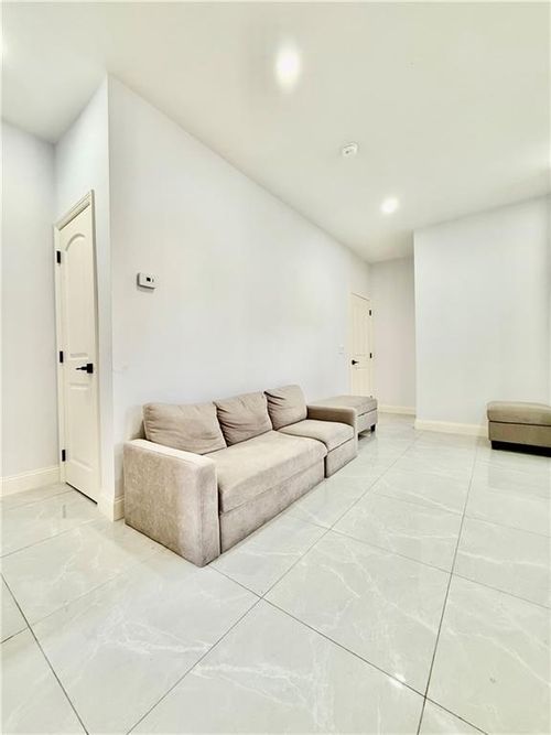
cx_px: 276
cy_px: 368
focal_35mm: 14
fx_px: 297
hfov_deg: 85.7
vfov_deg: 102.1
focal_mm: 2.22
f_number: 2.2
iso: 200
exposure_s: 1/120
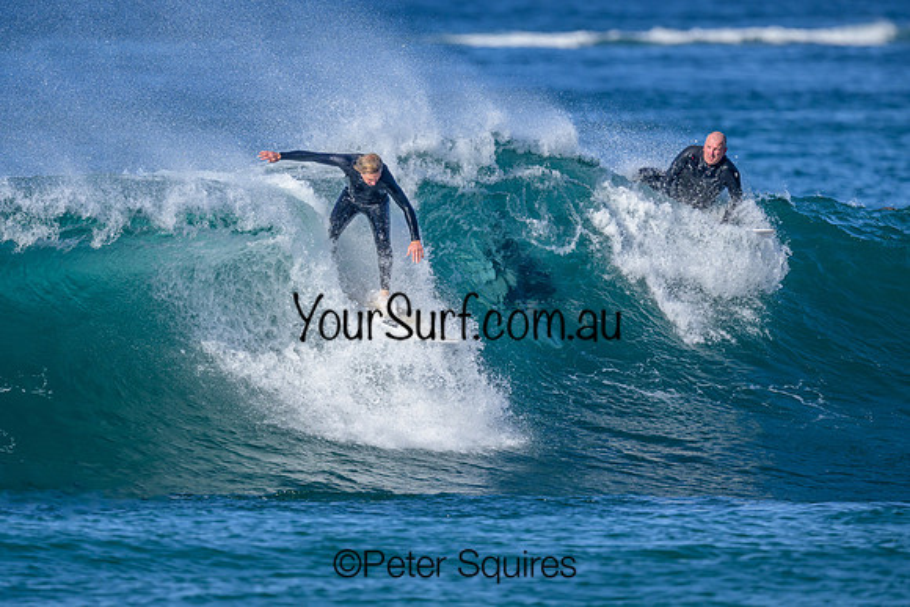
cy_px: 278
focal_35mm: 1017
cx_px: 347
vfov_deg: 1.4
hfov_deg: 2.0
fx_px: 25702
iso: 450
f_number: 6.3
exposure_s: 1/2000
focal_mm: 800
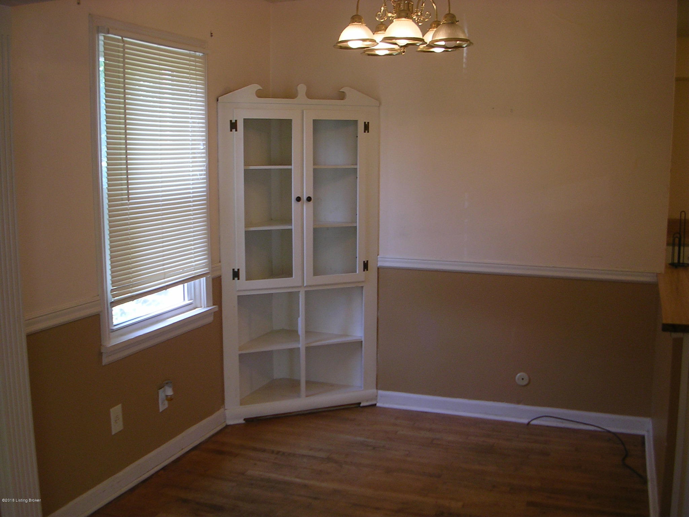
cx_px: 344
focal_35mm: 38
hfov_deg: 49.0
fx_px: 756
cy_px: 258
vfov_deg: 37.7
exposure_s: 1/29.8
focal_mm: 5.8
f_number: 2.8
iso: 50
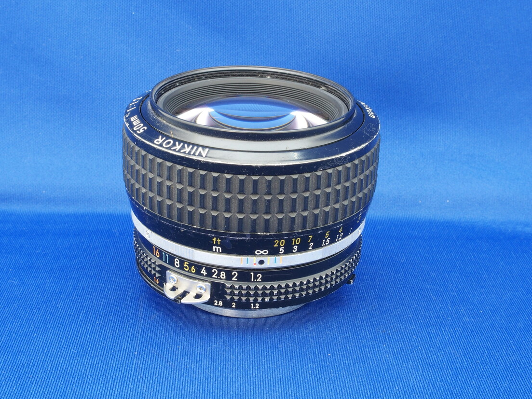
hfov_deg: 31.2
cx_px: 250
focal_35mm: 62
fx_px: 953
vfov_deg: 23.6
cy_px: 200
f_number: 8
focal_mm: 12
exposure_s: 3.2
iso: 100
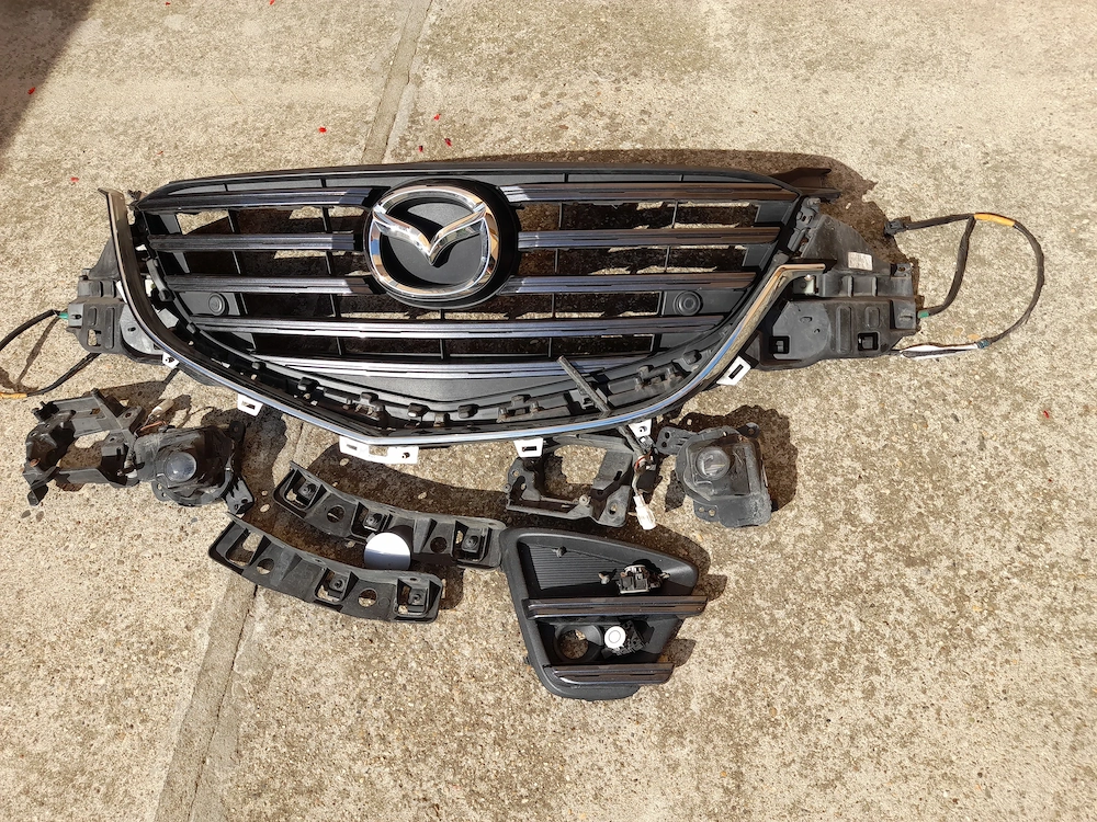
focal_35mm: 25
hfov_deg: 69.4
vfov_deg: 54.9
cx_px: 548
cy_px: 411
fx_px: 792
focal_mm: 4.6
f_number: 2
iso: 20
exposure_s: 1/510
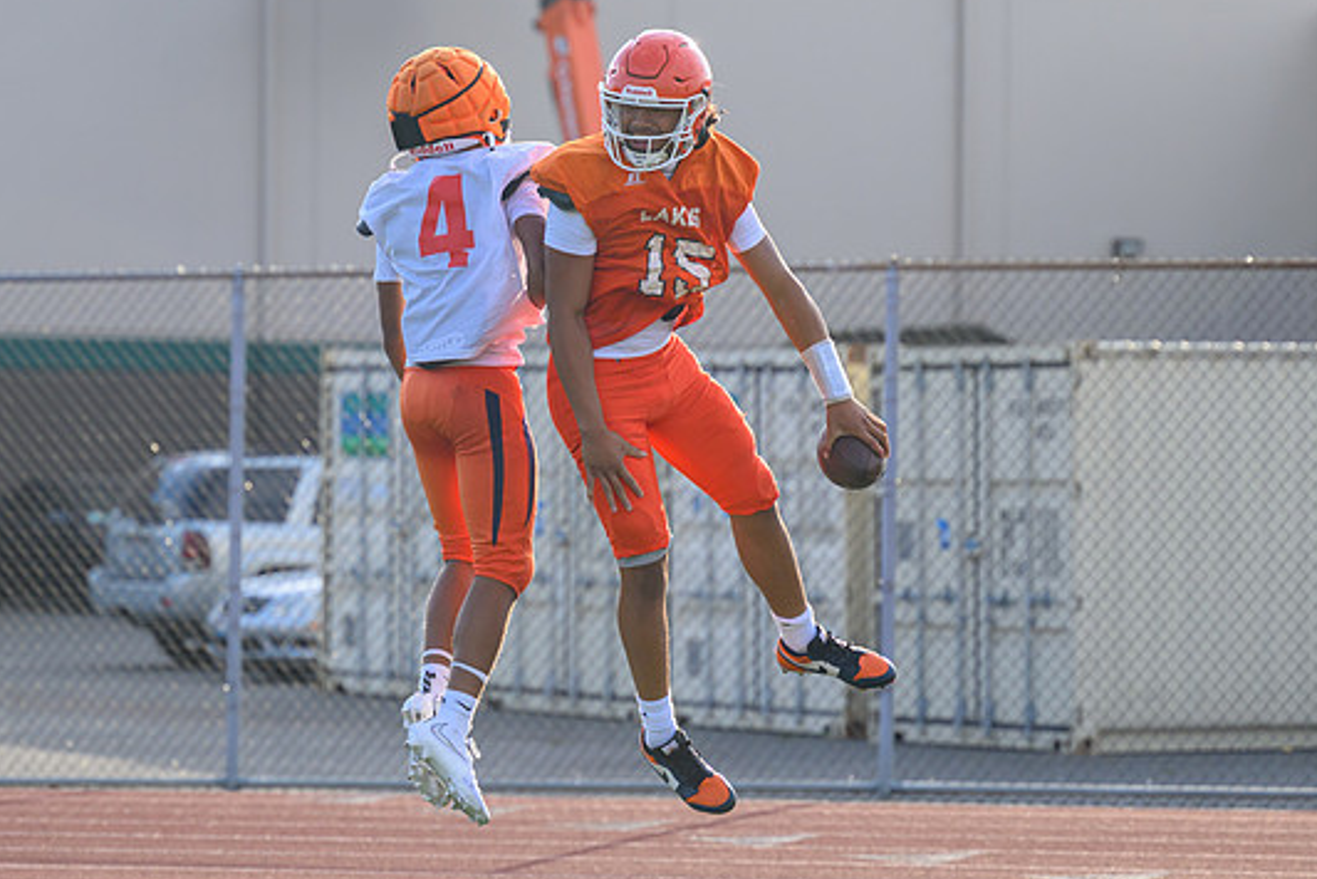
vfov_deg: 6.6
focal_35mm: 209
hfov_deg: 9.8
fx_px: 7648
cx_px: 542
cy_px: 293
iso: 640
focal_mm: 140
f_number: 4
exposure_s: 1/2000
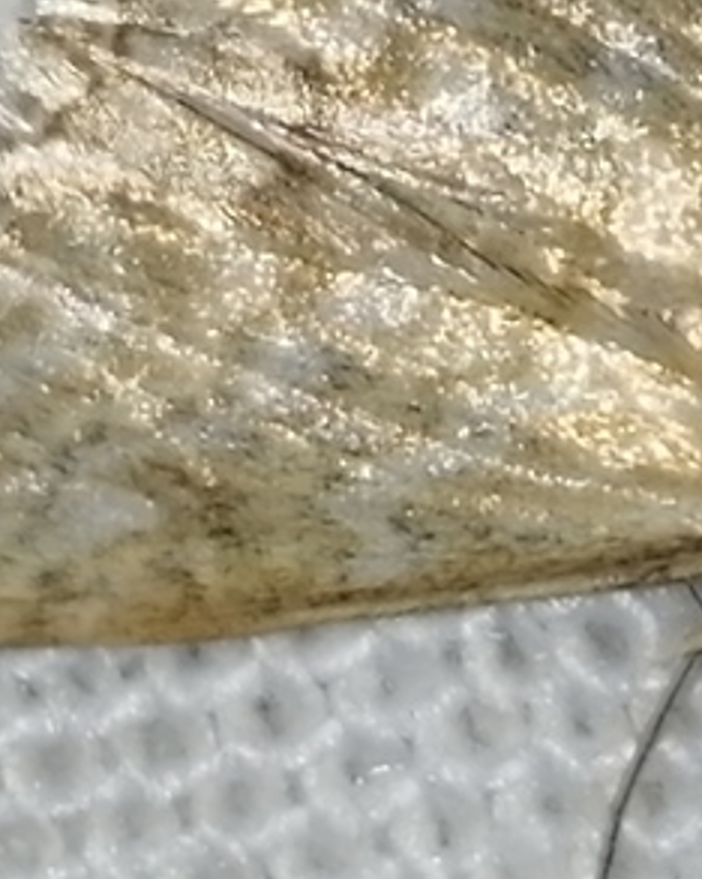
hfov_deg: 5.6
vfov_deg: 7.0
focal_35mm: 276
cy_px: 243
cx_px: 788
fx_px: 7175
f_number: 1.8
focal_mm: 3.46
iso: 50
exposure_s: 1/116
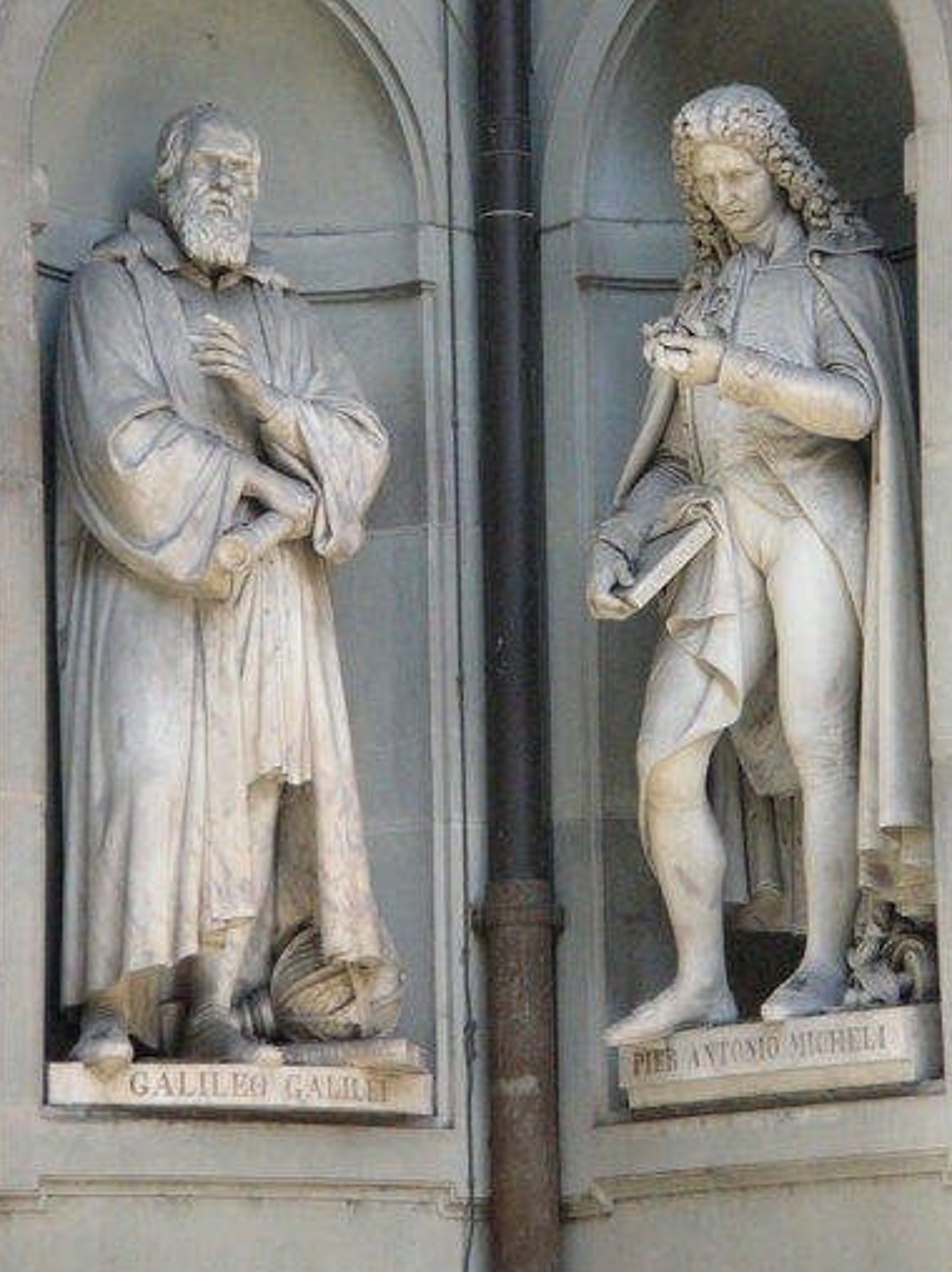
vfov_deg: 8.7
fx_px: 8411
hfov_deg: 6.5
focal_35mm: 229
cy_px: 543
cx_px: 551
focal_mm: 32.4
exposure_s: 1/116
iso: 263
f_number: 4
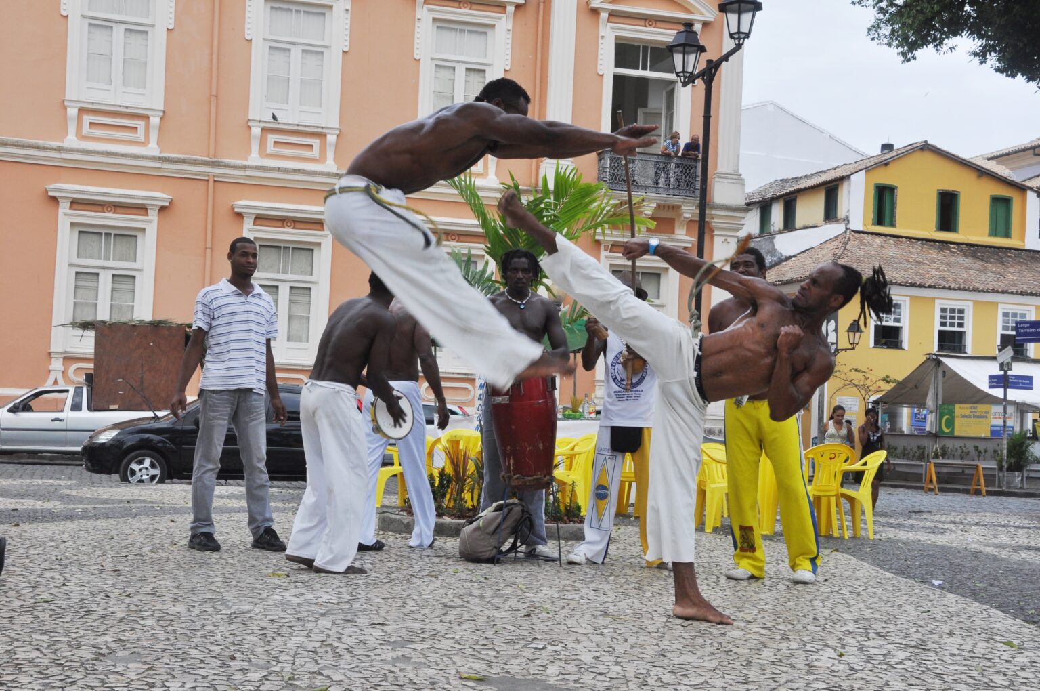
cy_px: 346
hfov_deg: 38.9
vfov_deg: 26.4
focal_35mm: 51
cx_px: 520
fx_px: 1471
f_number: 13
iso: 400
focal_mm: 34
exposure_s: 1/125
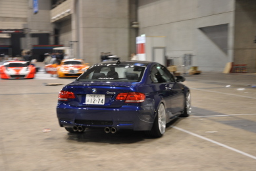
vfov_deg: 21.3
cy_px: 85
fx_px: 455
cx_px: 128
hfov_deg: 31.4
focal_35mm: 64
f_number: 4.8
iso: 800
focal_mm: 42
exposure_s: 1/15
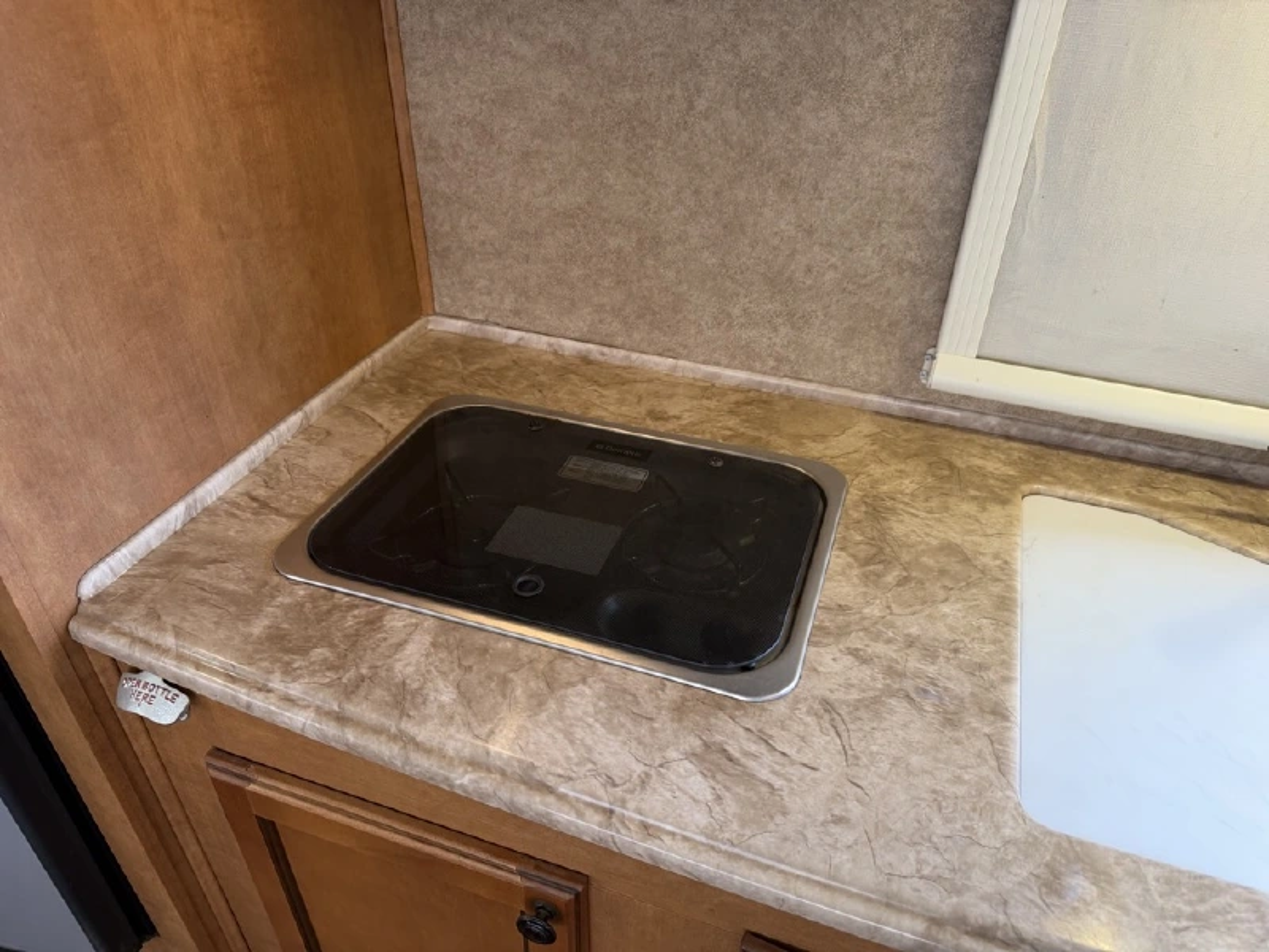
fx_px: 880
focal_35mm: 24
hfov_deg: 71.6
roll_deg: +2.3
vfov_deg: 56.8
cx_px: 634
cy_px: 476
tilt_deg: -34.5
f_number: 1.78
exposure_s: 1/81
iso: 200
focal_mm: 6.76
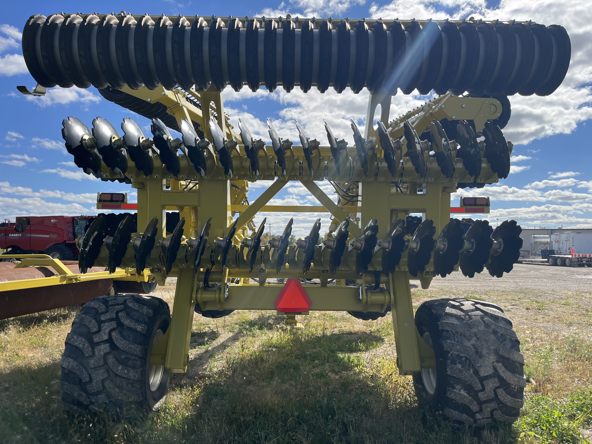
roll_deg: +0.7
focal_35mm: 26
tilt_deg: +3.8
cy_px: 222
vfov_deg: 53.1
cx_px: 296
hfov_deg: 67.3
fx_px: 445
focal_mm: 5.1
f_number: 1.6
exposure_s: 1/4310
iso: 50
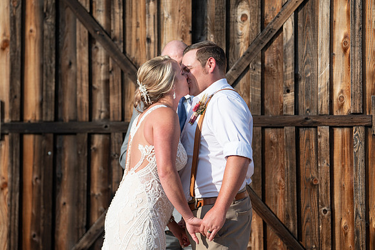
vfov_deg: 8.8
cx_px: 196
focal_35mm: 155
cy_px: 119
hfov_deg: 13.2
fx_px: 1619
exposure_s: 1/800
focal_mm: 146
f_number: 4
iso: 100
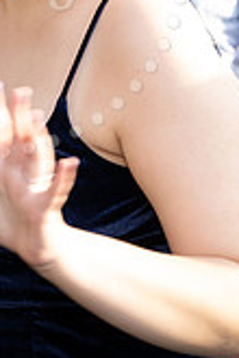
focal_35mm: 180
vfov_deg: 11.2
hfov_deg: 7.3
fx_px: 1792
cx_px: -238
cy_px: -48
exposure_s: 1/200
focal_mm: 44
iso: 320
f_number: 5.6
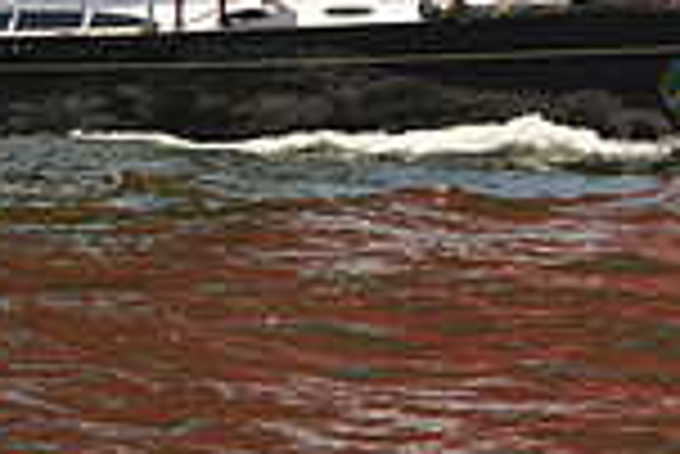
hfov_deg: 7.6
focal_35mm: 269
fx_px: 5086
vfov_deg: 5.1
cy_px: -83
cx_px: 378
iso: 280
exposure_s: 1/1600
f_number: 7.1
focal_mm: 70
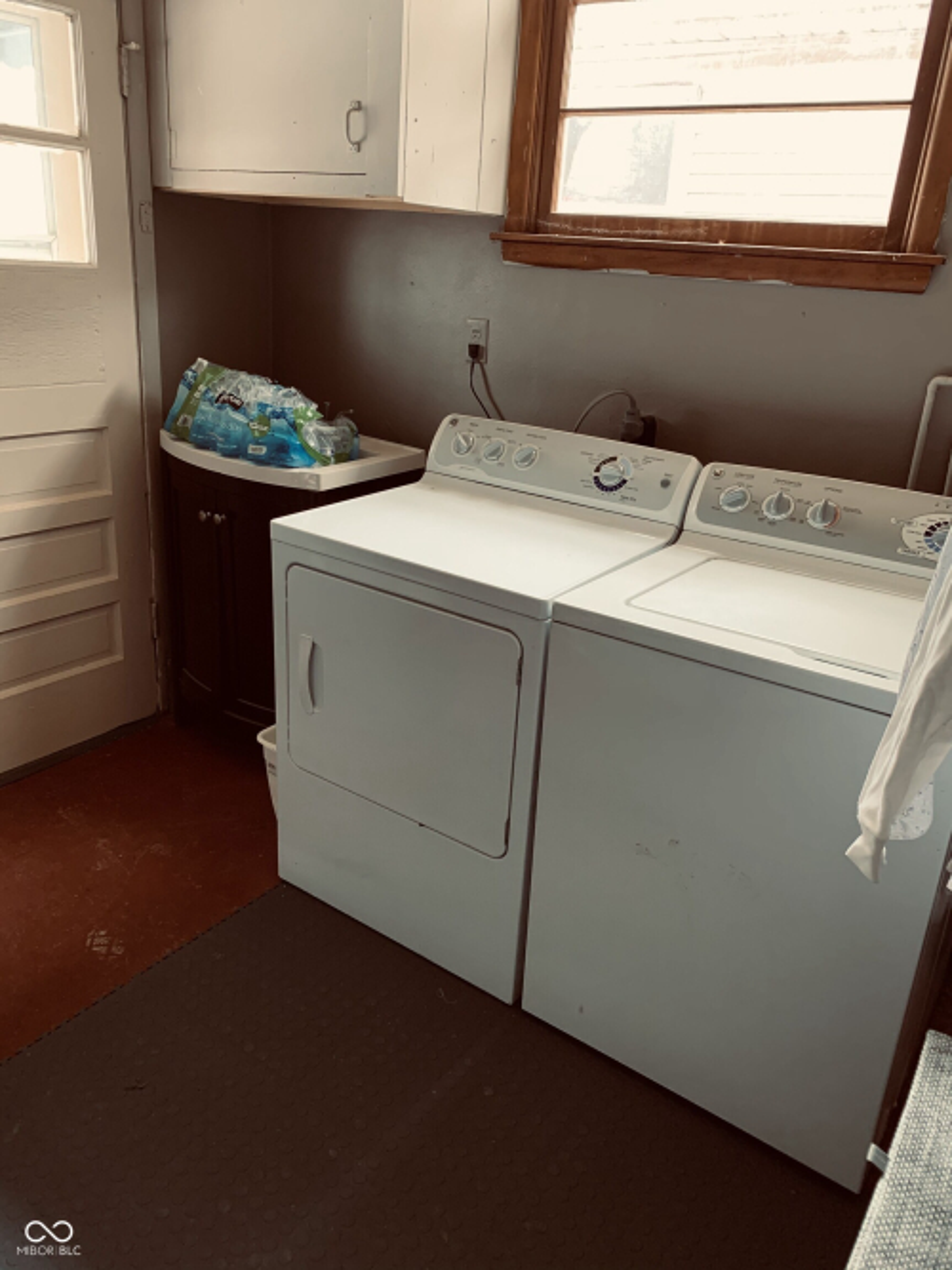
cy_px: 635
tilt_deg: -20.0
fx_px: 954
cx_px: 476
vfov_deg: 67.3
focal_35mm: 26
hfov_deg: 53.0
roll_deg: -4.4
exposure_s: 1/60
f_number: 1.8
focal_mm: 4.25
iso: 125
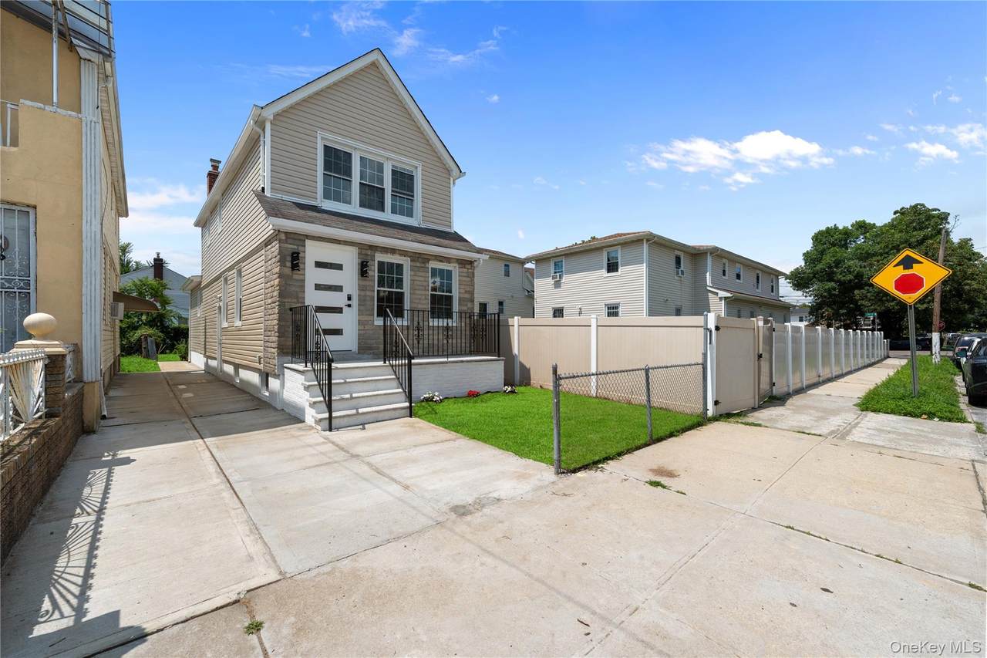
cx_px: 494
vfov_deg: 81.2
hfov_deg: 104.3
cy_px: 329
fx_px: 384
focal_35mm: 14
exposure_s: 1/400
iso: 100
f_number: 8
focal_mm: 14
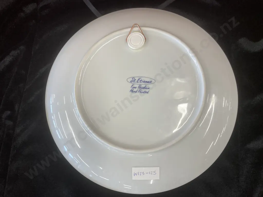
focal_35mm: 28
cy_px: 98
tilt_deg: -75.5
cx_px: 132
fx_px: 213
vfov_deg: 49.7
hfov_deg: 63.4
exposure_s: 1/100
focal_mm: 3.99
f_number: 1.8
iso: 80
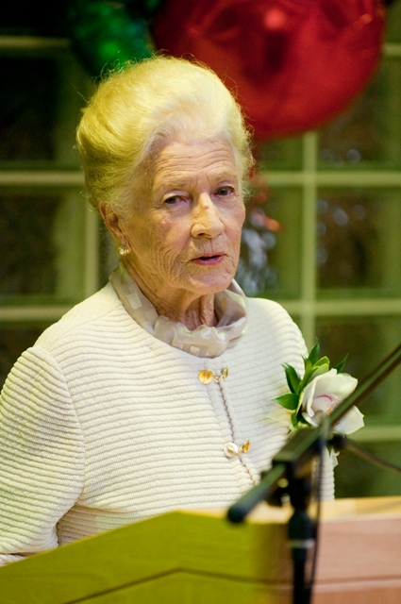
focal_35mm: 255
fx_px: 4272
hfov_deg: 5.4
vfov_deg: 8.1
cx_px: 200
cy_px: 302
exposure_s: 1/100
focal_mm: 170
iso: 800
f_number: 2.8
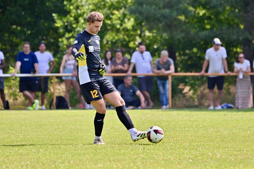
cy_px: 84
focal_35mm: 330
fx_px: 2328
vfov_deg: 4.2
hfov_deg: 6.2
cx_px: 127
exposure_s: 1/1600
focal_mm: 330
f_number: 5.6
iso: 560
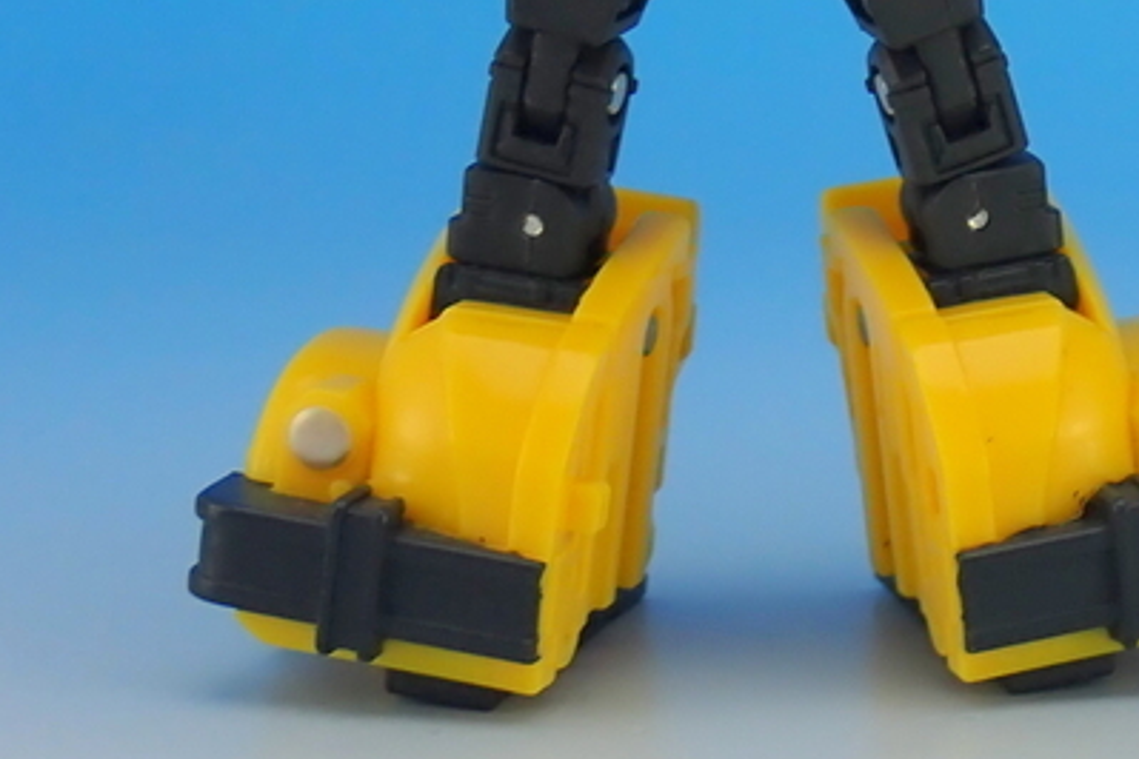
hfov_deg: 12.9
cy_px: -185
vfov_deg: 8.7
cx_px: 1336
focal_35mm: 155
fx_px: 4904
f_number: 3.5
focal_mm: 10.35
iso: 100
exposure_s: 1/30
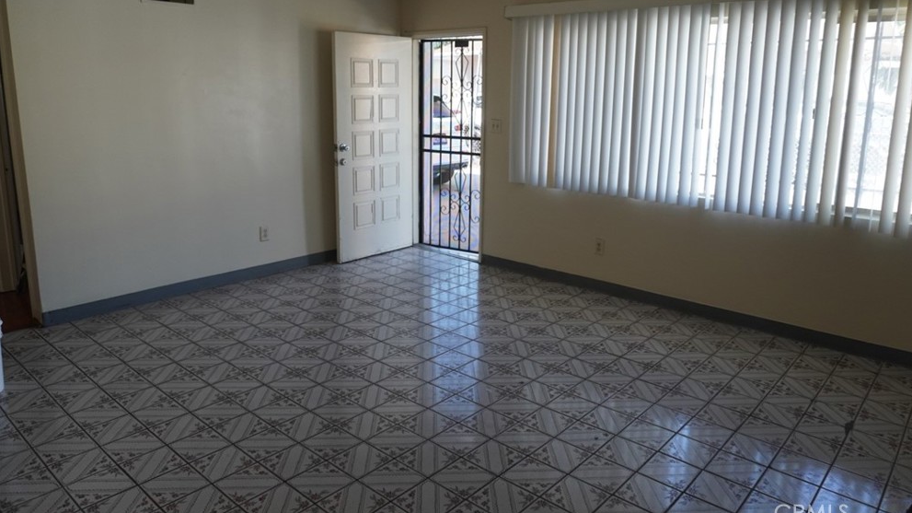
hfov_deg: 71.9
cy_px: 211
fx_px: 629
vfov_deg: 44.2
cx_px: 469
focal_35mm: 26
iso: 500
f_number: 4
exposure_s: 1/160
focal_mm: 16
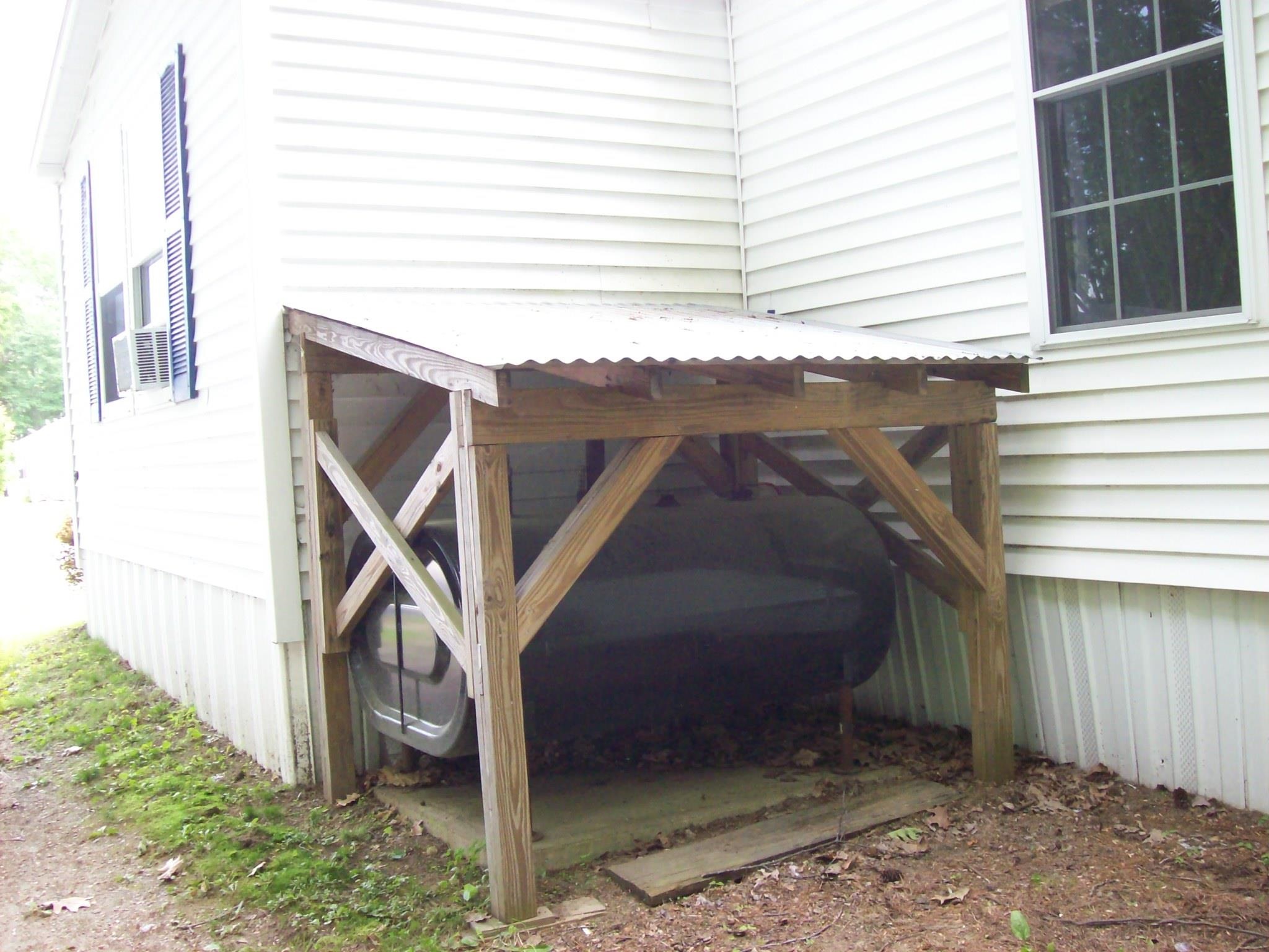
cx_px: 634
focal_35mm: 36
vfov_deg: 39.7
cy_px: 476
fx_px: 1320
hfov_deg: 51.4
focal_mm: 6
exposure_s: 1/128
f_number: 2.7
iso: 262
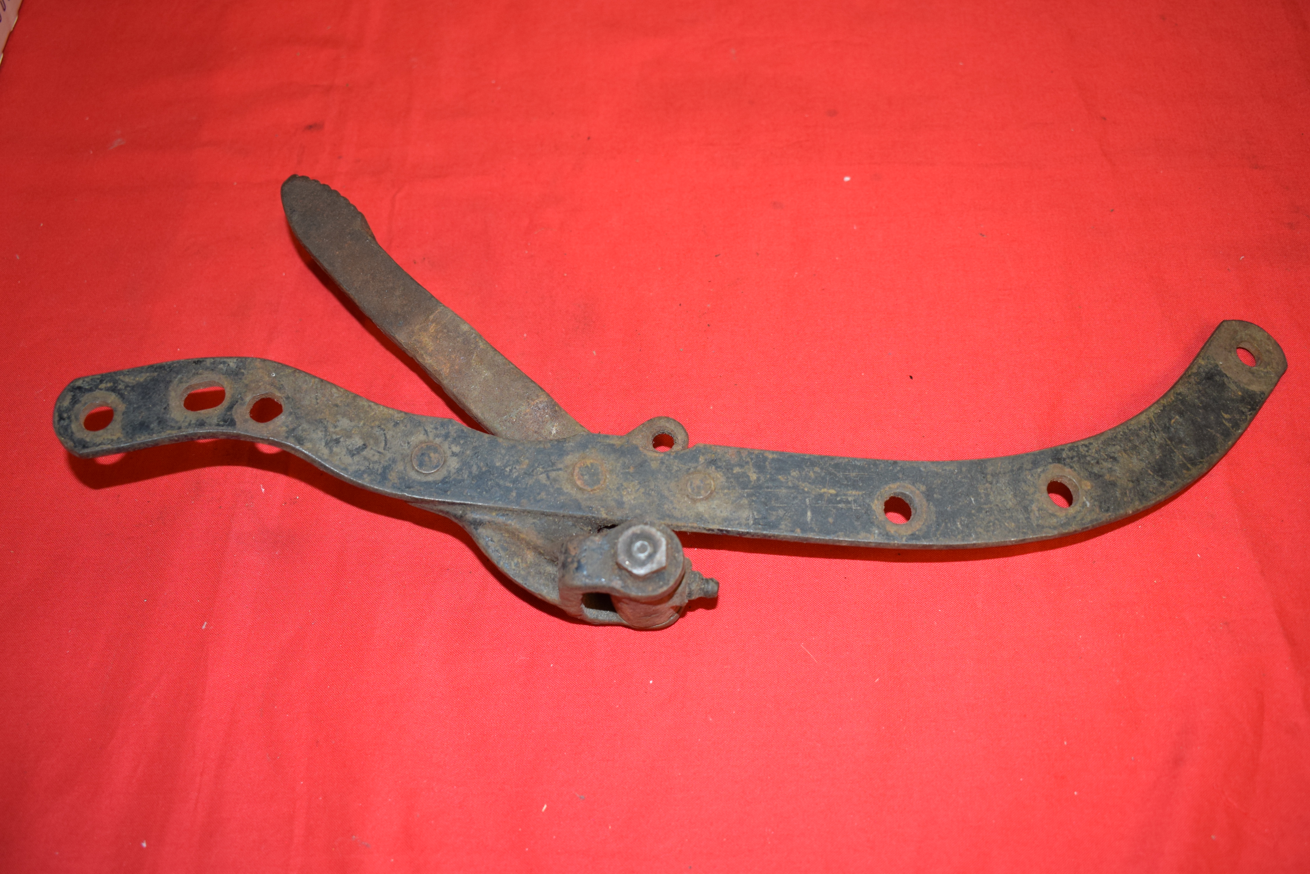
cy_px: 437
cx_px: 655
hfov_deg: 53.1
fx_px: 1310
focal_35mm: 36
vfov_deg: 36.9
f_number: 5
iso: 640
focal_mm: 24
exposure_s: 1/60
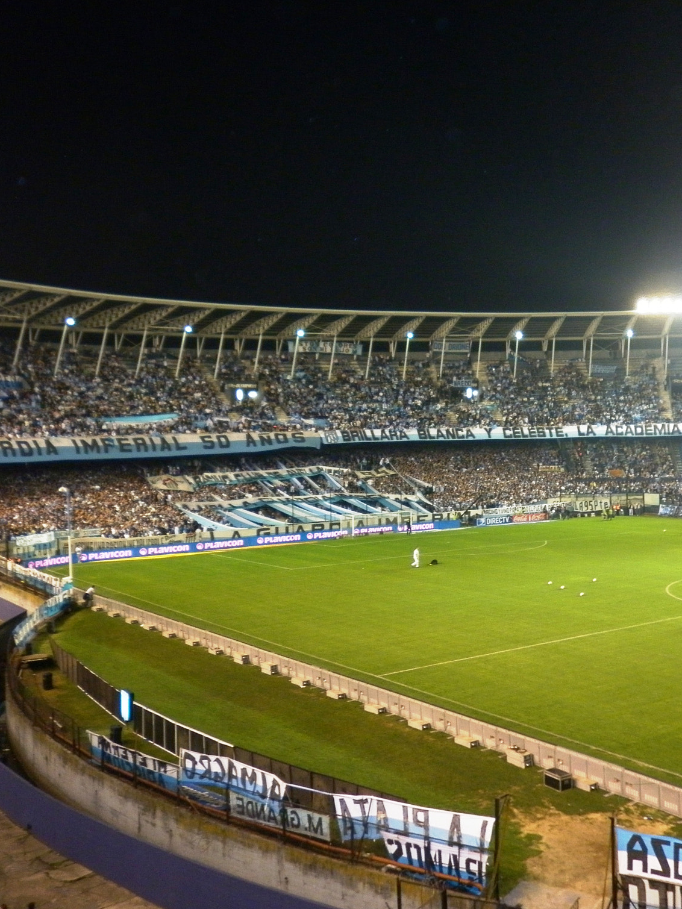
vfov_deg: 49.0
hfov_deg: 37.6
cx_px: 397
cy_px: 452
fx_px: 998
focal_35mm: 38
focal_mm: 5
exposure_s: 1/30
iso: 125
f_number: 2.8
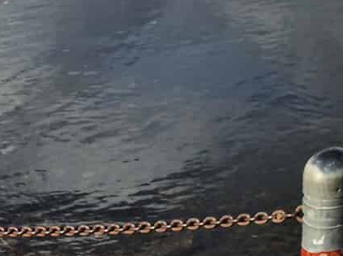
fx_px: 1040
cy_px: -242
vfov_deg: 12.5
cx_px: 636
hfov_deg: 15.7
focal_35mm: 105
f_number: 1.8
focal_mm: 5.4
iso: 25
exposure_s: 1/2952
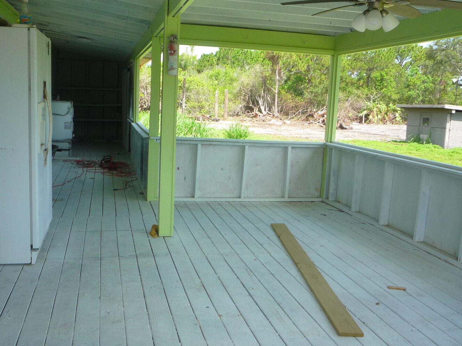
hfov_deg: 51.3
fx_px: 481
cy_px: 167
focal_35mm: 36
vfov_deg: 39.7
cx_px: 206
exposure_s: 1/200
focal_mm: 5.2
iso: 100
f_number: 4
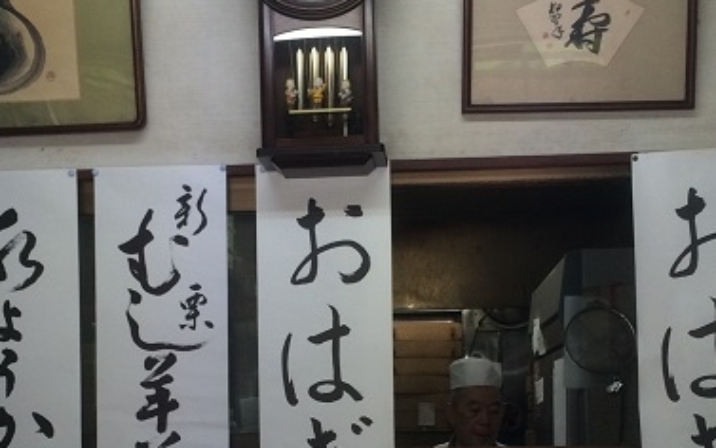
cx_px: 333
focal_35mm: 59
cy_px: 387
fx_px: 1152
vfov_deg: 21.6
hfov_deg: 34.5
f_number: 2.2
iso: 64
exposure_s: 1/120
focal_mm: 4.12
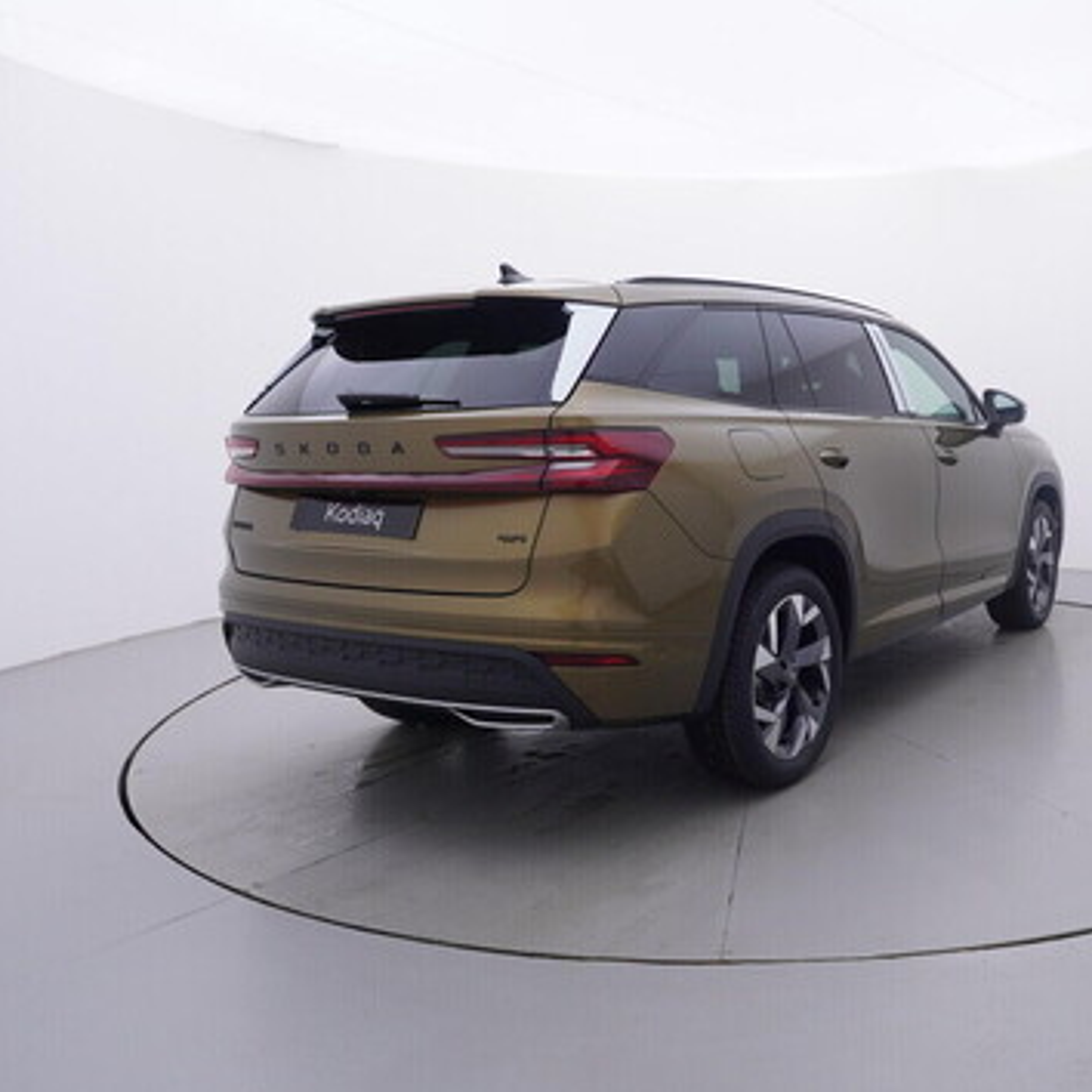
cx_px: 767
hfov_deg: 53.0
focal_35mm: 30
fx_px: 1059
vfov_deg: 54.6
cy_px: 538
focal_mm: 15
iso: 200
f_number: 5
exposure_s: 1/80
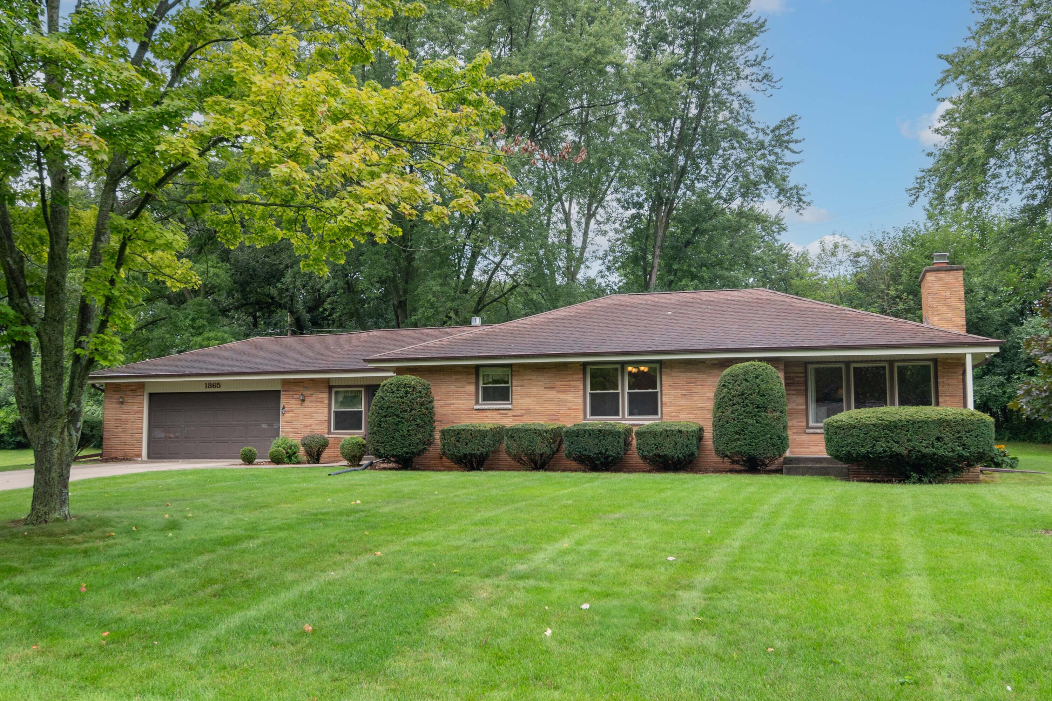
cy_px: 350
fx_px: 964
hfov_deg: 57.2
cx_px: 526
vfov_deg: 40.0
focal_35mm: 33
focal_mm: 22
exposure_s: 1/160
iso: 500
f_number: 8
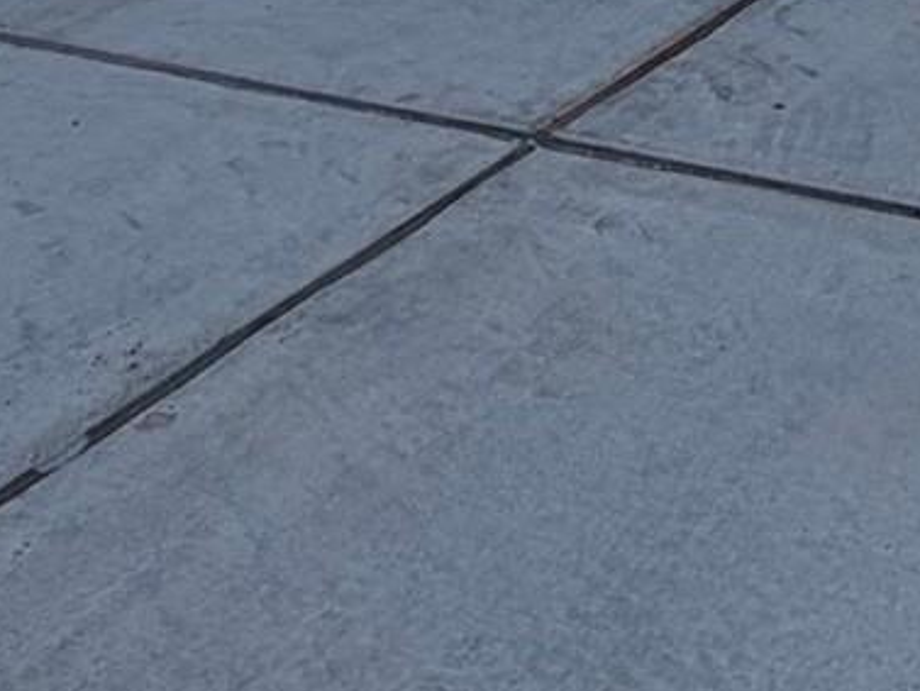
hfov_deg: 24.1
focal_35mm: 76
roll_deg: +0.9
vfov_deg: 14.5
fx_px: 2021
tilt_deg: +4.4
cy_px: -855
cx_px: 986
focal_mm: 2.22
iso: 20
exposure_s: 1/809
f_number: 2.2
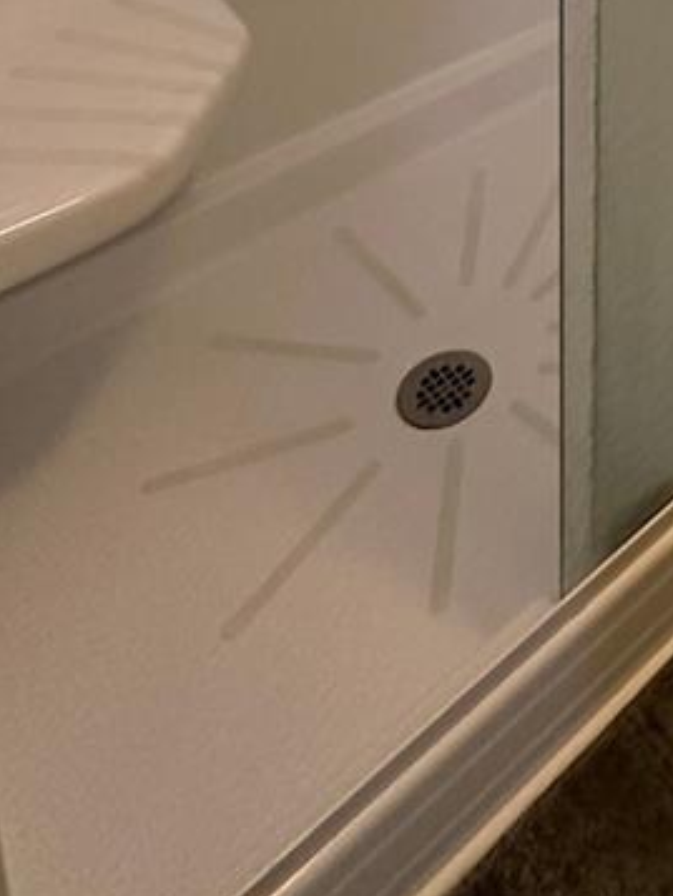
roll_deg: -4.8
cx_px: 924
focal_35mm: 47
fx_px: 1218
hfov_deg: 25.5
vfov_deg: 28.7
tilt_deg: -13.8
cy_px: -397
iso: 400
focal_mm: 2.22
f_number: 2.2
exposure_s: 1/60
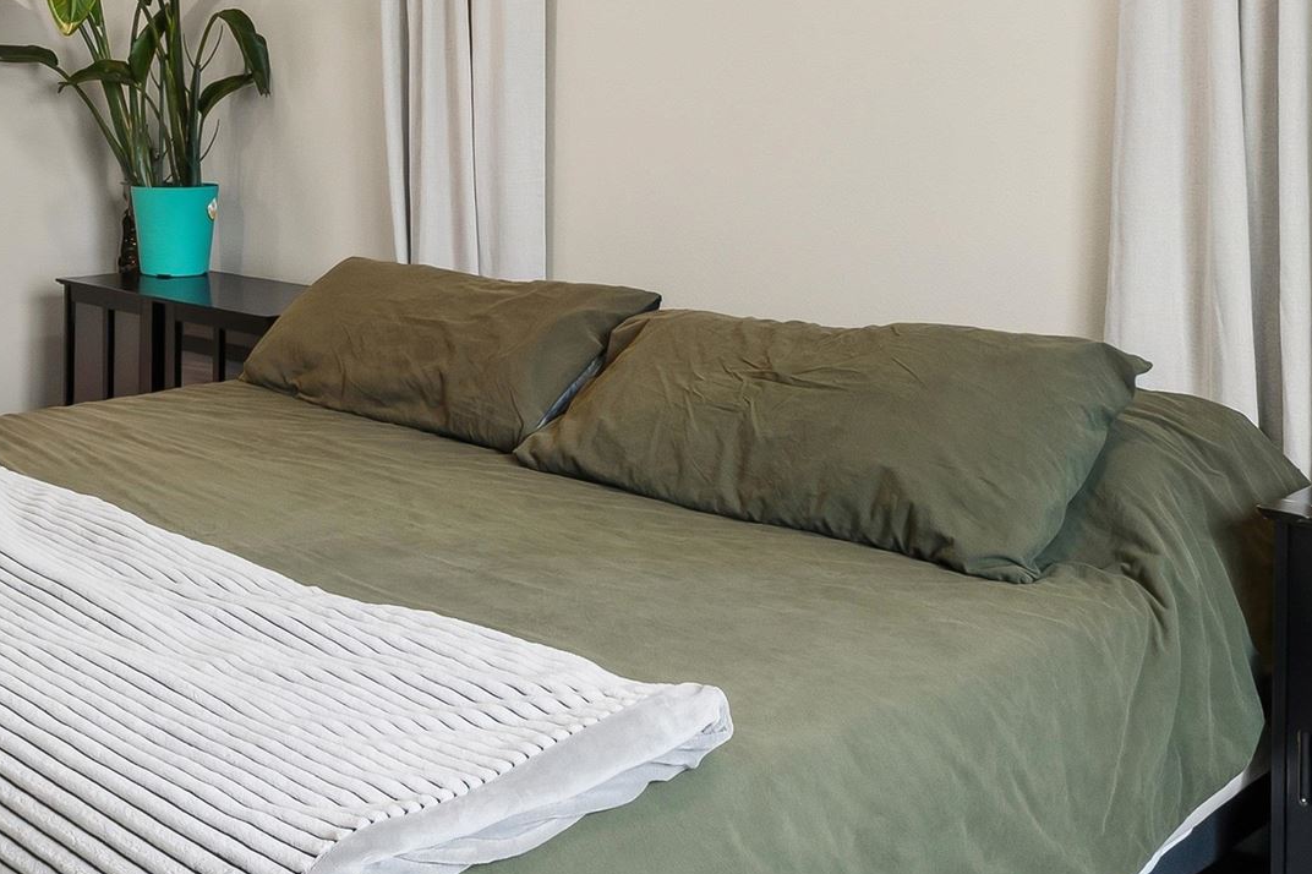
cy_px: 49
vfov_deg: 29.6
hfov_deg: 43.1
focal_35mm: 43
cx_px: 244
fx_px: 1567
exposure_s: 1/15
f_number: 8
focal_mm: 10
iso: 250
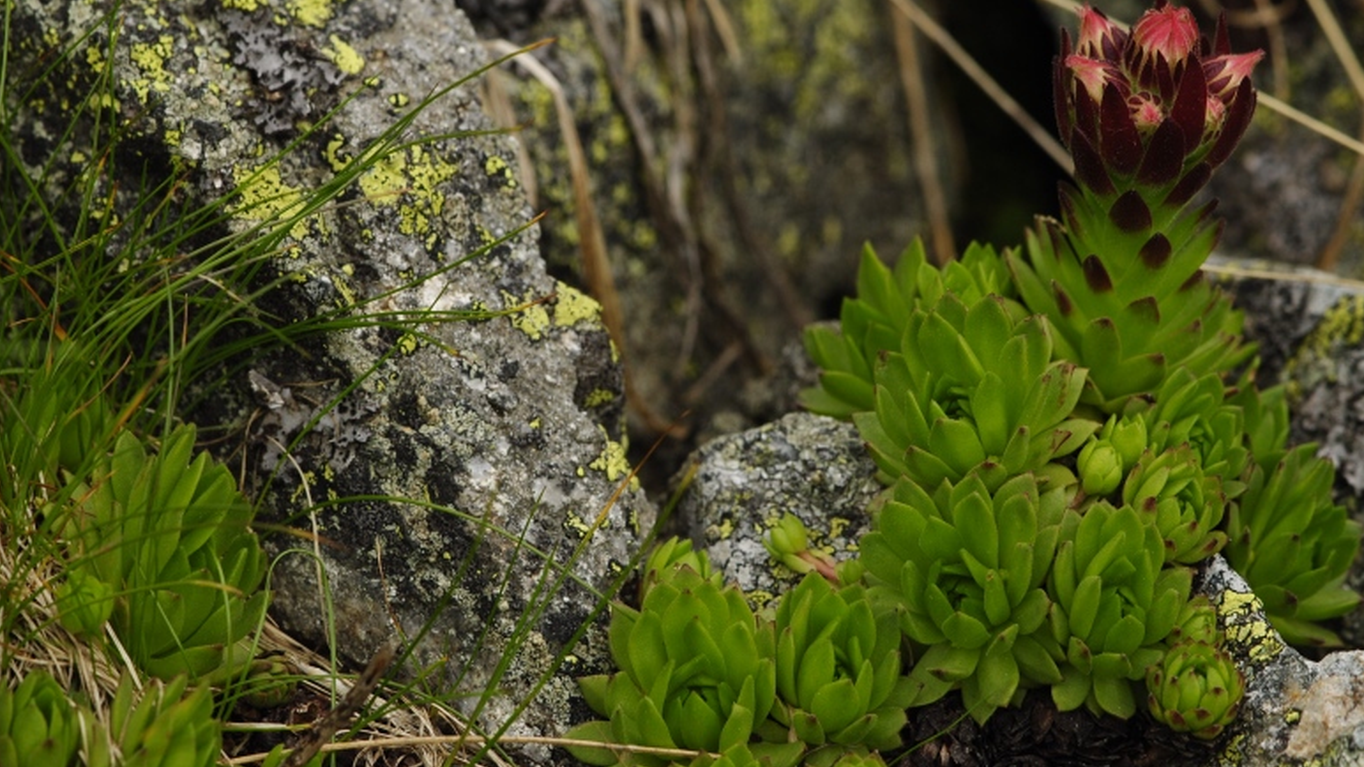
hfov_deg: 15.5
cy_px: 300
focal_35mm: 139
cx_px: 703
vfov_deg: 8.7
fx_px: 5010
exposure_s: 1/160
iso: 200
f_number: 7.1
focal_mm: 85
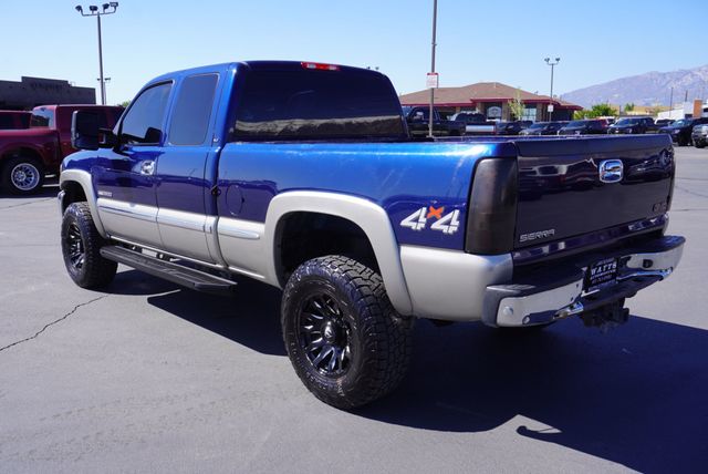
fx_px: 620
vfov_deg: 41.8
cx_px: 354
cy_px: 237
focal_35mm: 32
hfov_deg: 59.4
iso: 100
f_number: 9
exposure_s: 1/125
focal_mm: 21
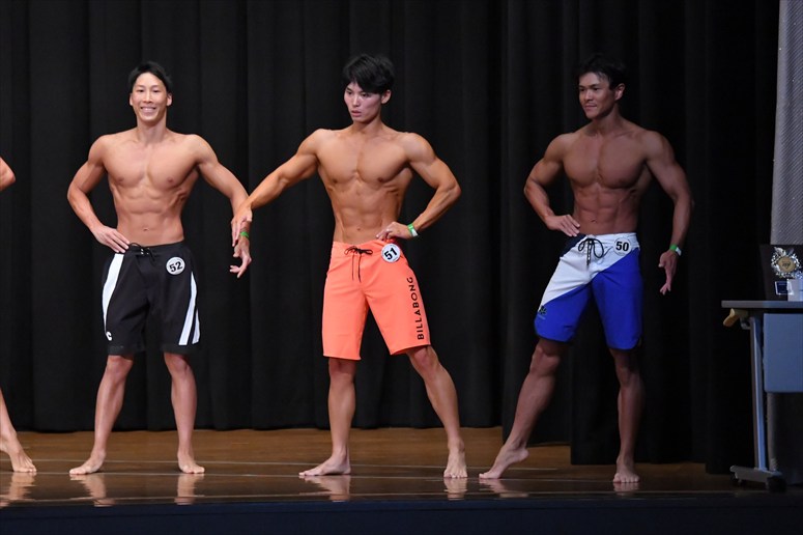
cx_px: 402
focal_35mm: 202
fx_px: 4504
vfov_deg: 6.8
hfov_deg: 10.2
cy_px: 268
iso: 8000
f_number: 5.6
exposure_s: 1/400
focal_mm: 135
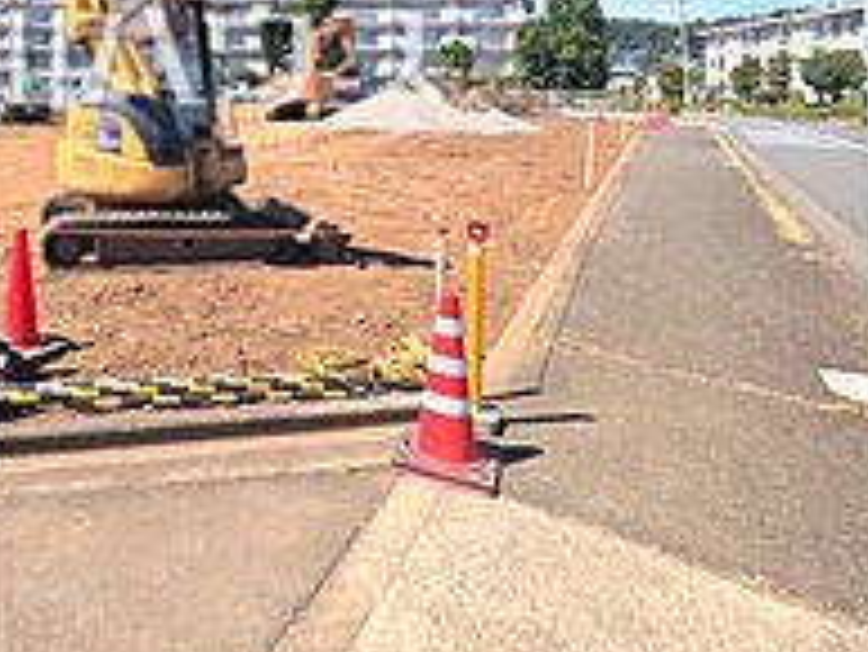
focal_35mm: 29
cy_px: 54
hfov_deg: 55.4
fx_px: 728
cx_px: 126
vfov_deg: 43.7
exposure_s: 1/2294
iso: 45
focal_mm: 1.83
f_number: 2.2
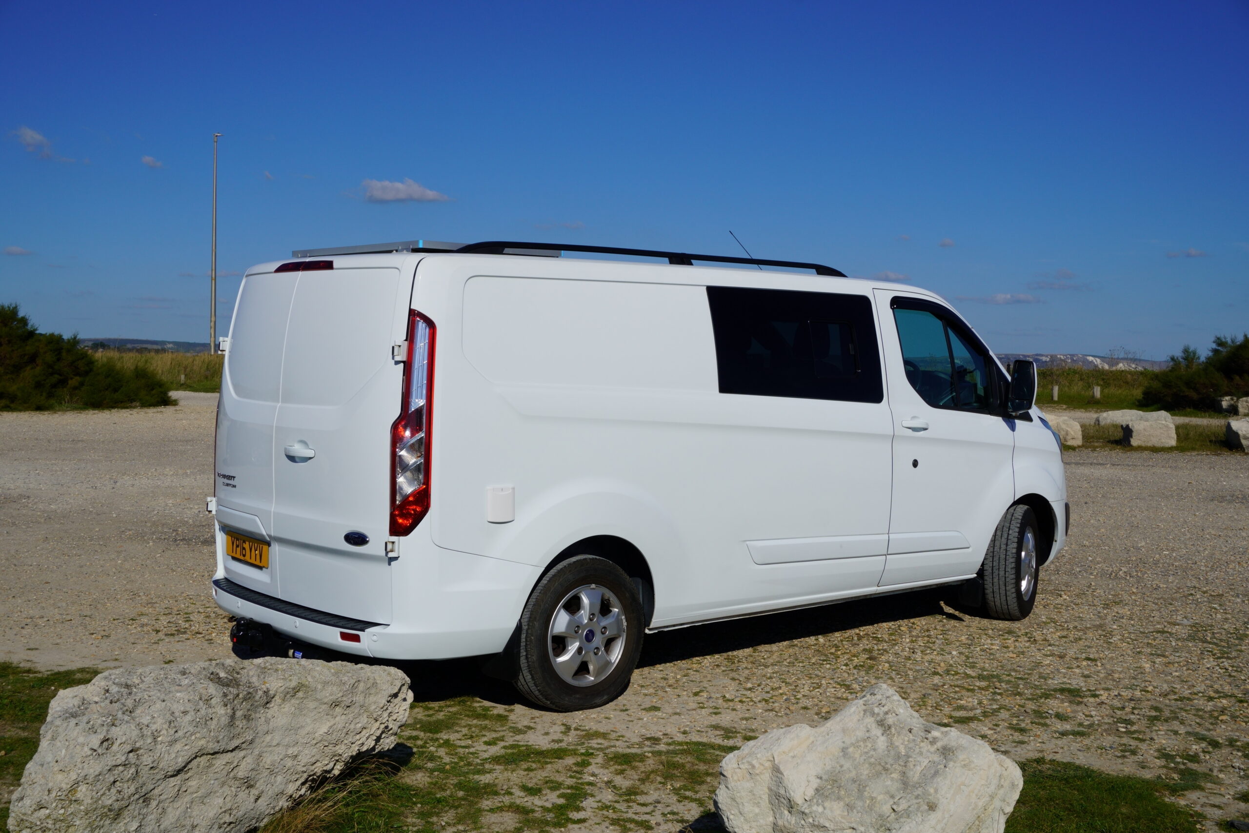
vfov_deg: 33.0
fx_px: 1405
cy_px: 416
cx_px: 624
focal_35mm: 40
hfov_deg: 47.9
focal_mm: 27
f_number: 11
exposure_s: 1/640
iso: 100
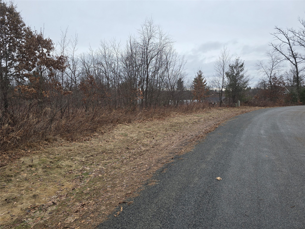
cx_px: 152
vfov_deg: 58.9
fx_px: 203
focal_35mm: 23
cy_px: 114
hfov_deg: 73.9
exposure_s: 1/189
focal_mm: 6.3
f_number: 1.7
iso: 12
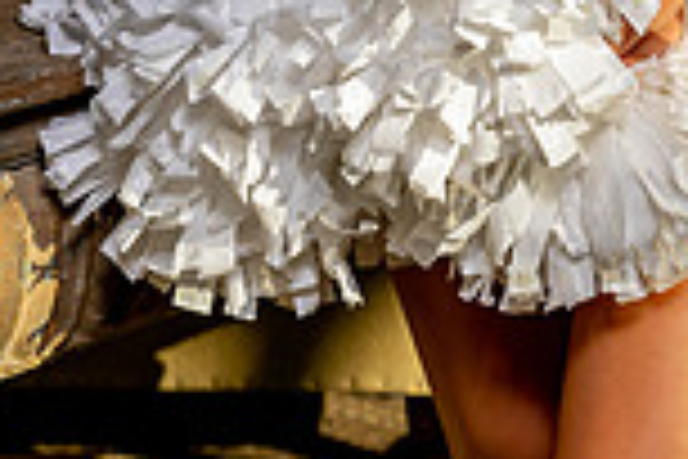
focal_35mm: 185
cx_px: 540
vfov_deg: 7.1
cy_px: -549
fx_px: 3535
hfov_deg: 11.1
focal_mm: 63
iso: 200
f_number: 5.6
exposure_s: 1/250
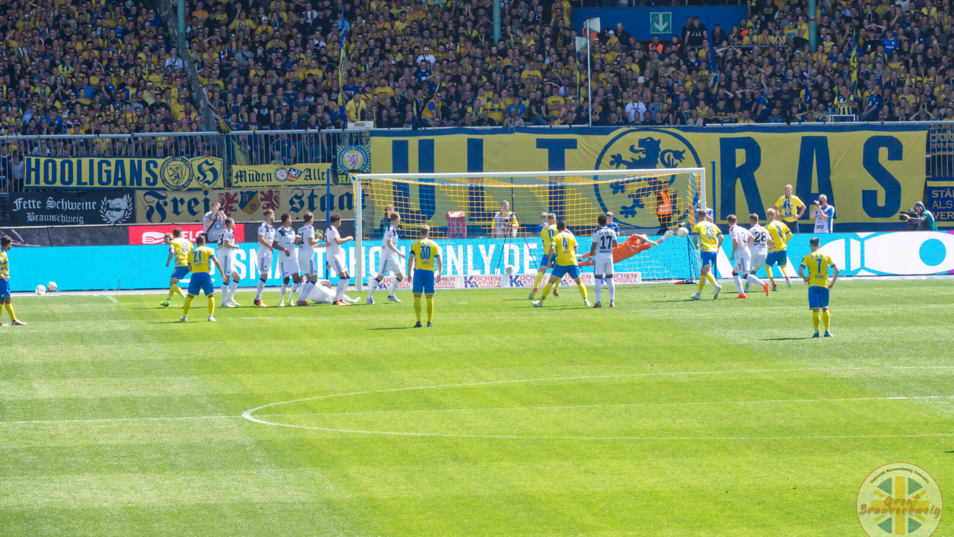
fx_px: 7083
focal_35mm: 280
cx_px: 476
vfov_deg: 4.3
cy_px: 238
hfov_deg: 7.7
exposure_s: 1/200
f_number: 8
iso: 200
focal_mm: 97.5
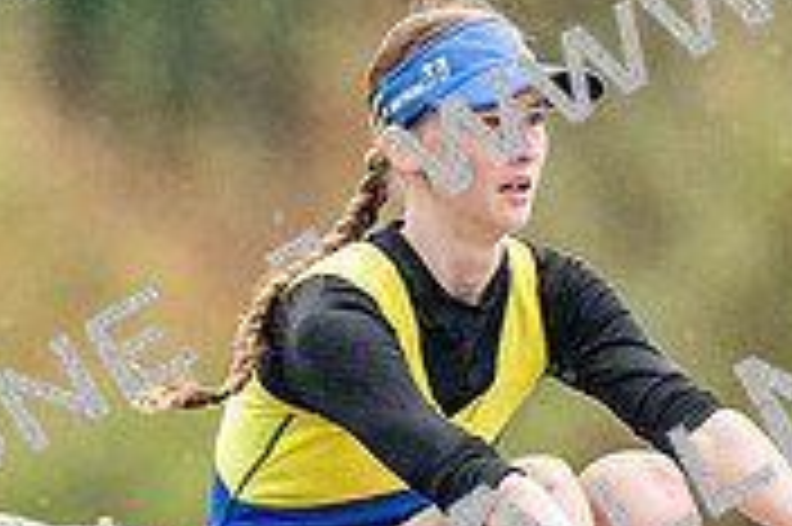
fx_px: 43519
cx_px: 63
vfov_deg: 0.7
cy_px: 272
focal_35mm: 1980
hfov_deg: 1.0
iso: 7200
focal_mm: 600
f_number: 4
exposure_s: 1/2500
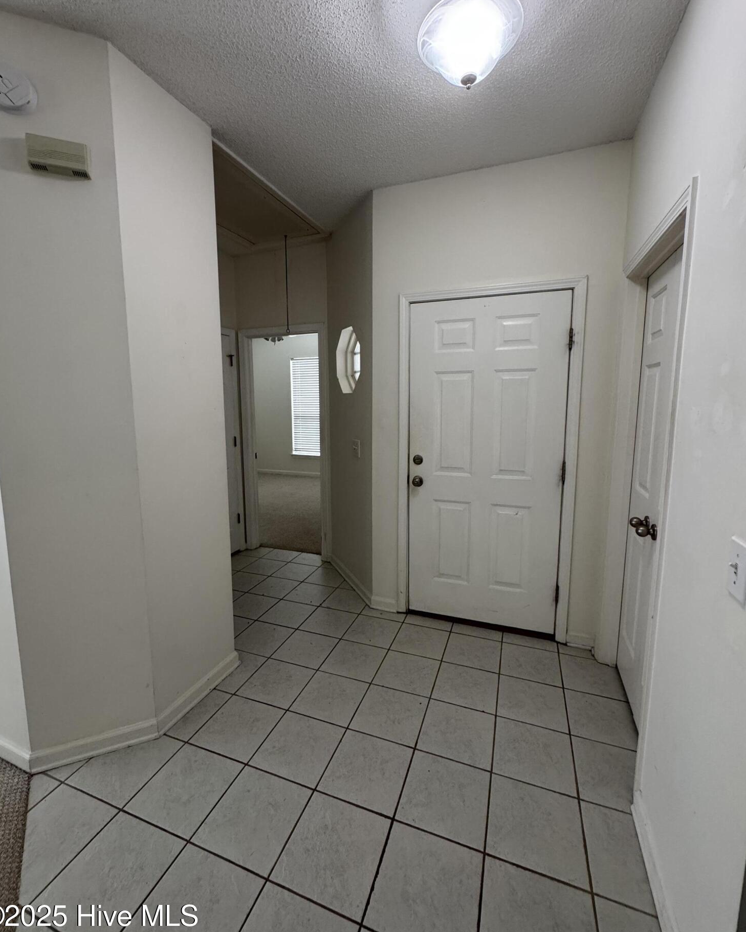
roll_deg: +0.7
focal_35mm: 15
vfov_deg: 96.8
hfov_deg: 84.0
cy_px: 451
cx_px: 364
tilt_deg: -7.1
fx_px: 414
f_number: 2.2
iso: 320
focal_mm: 2.22
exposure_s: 1/60
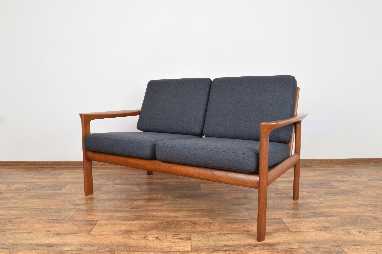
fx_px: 286
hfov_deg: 67.4
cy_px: 127
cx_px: 191
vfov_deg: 47.9
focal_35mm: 27
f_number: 22
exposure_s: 3
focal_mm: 18
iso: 100
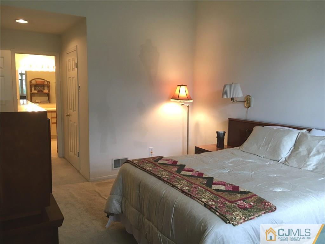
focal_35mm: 29
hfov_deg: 61.7
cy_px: 122
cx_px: 162
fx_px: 272
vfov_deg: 48.2
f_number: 2.2
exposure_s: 1/30
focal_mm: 4.15
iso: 80
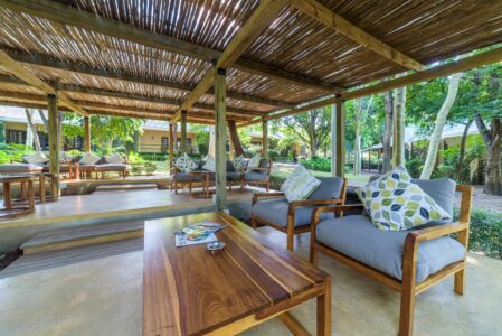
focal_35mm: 14
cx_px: 251
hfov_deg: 104.2
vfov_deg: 81.3
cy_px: 168
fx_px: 195
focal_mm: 14
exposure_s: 1/15
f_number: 8
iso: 100
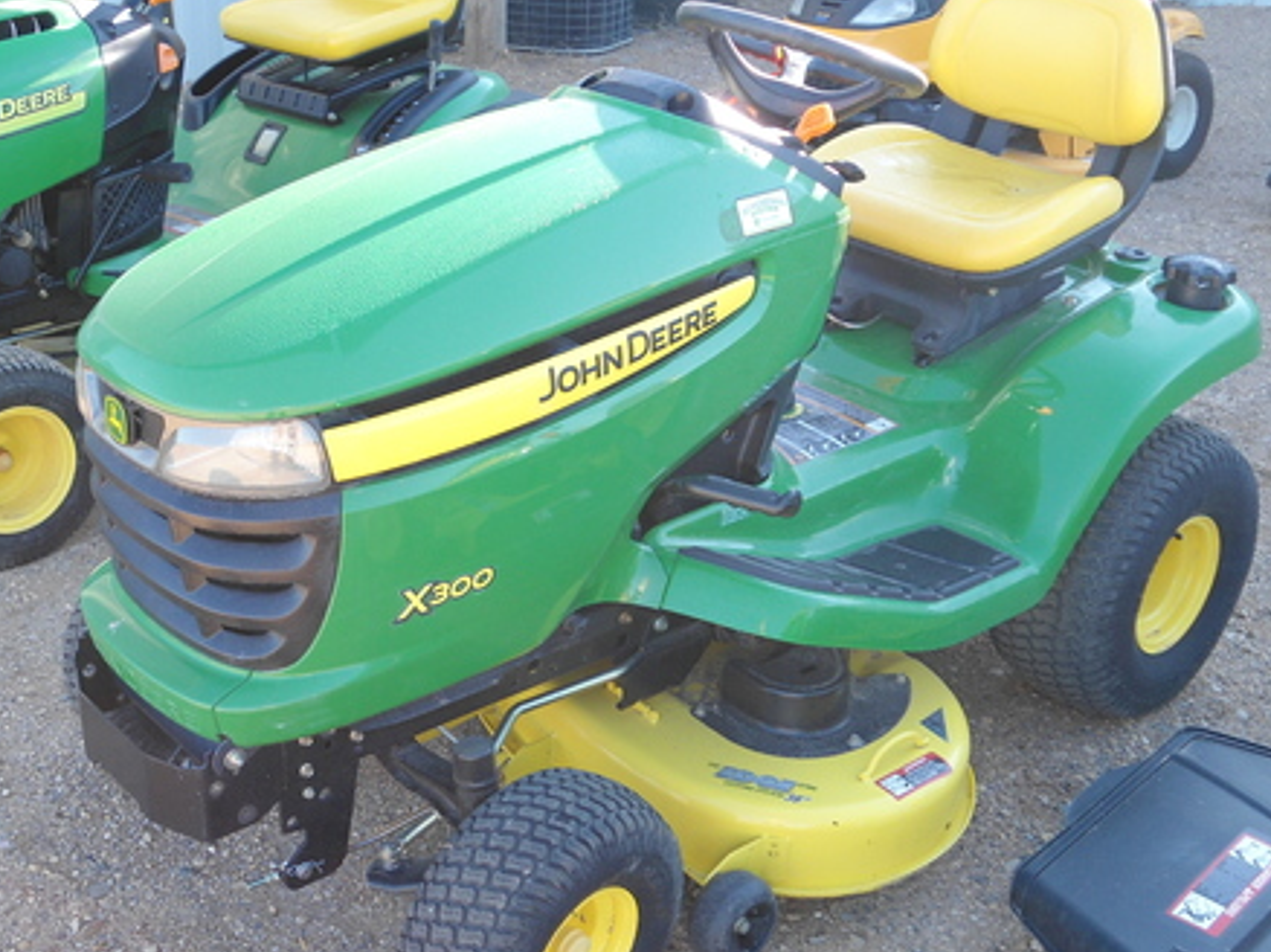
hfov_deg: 41.2
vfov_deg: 31.5
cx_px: 580
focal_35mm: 46
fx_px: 1688
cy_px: 456
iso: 80
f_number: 3.2
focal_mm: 6.7
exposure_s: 1/80
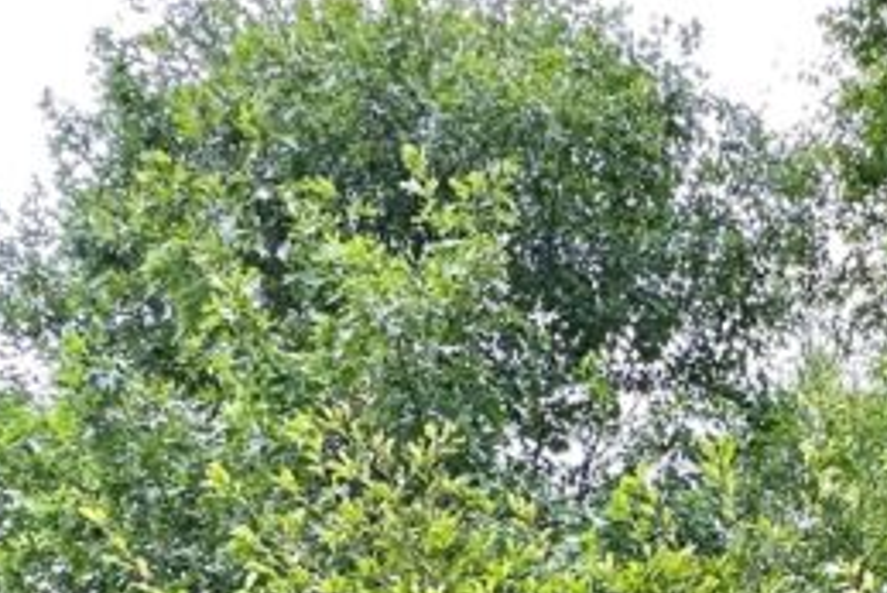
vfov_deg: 18.0
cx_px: 954
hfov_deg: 30.2
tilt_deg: +15.3
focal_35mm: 60
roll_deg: -1.4
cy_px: 1066
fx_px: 1479
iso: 40
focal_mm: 2.22
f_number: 2.2
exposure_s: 1/107
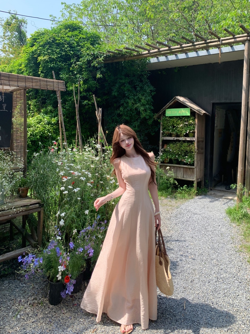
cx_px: 125
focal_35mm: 26
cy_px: 167
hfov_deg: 53.1
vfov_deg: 67.3
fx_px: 250
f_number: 1.8
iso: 25
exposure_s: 1/555
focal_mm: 4.25
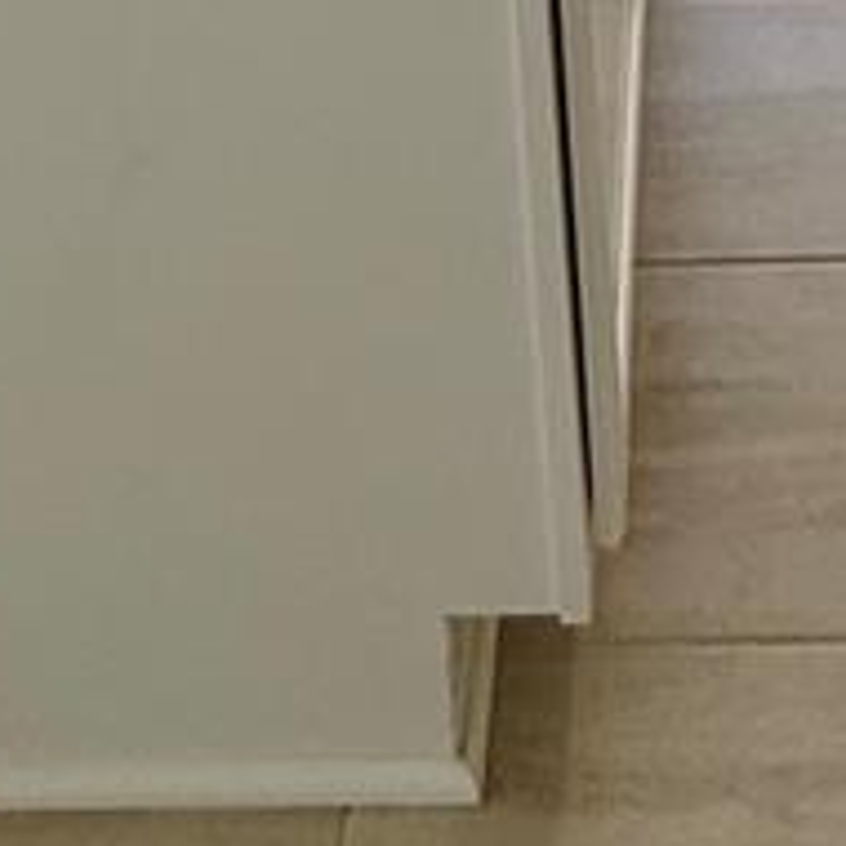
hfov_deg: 21.9
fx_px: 2157
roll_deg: +3.1
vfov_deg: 13.9
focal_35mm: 78
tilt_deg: -6.2
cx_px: 659
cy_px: -1282
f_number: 2.2
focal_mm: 2.22
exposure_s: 1/120
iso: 80
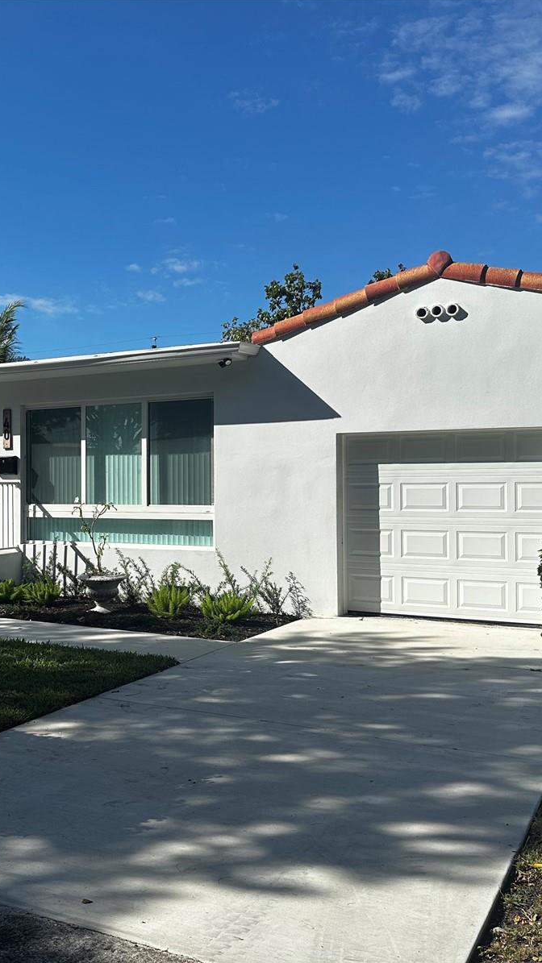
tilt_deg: +1.9
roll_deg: -1.0
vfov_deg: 56.6
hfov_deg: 32.7
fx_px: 894
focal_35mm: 35
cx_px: 104
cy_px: 480
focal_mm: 6.86
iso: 80
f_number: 1.78
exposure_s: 1/5848
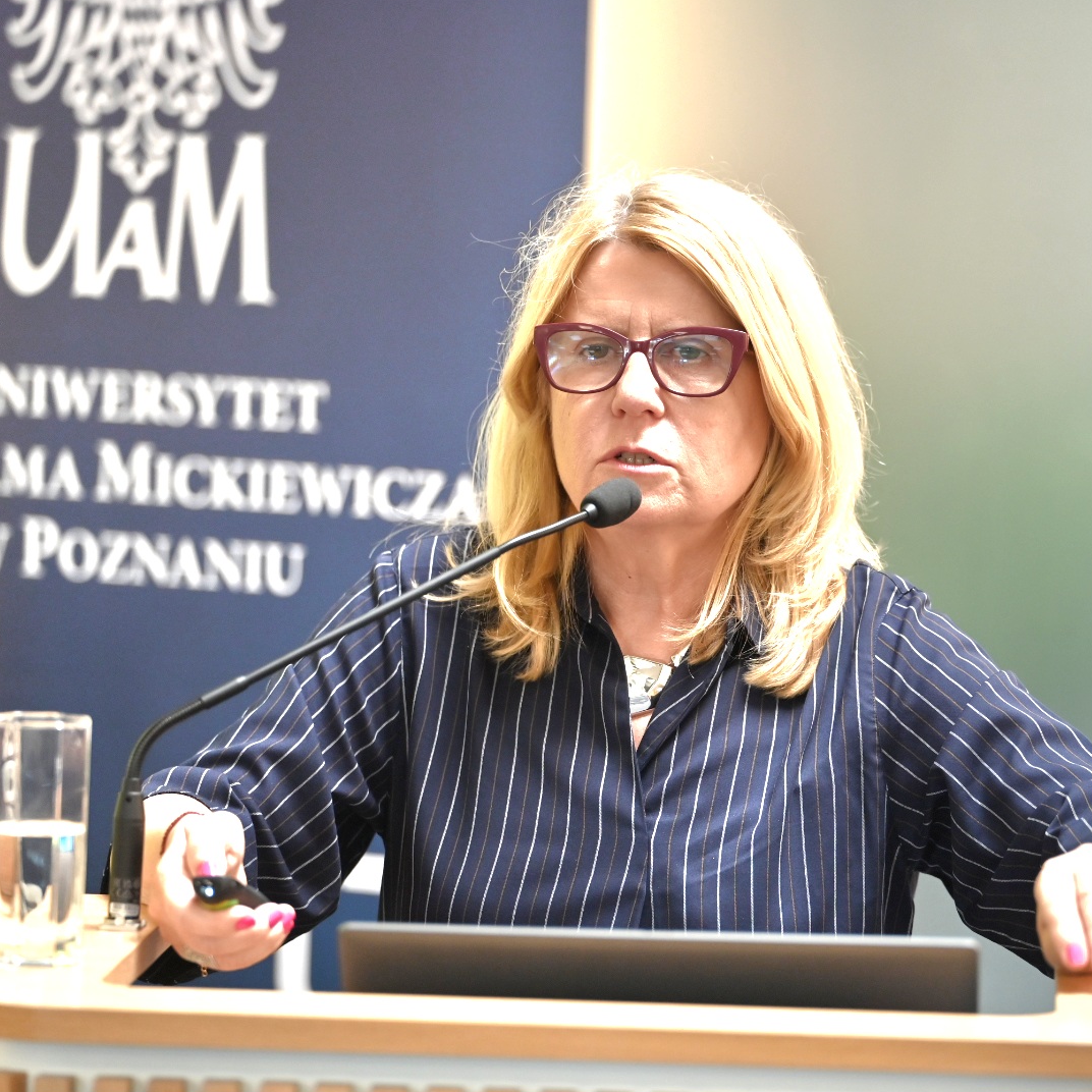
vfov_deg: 10.5
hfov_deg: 10.5
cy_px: 543
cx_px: 694
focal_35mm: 167
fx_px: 5960
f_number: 2.8
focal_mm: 130
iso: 500
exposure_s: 1/200
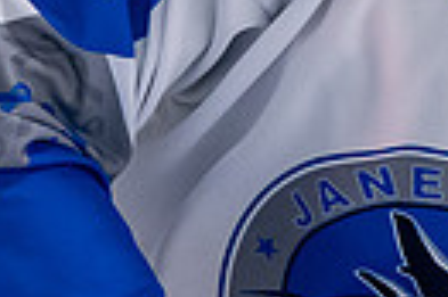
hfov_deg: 1.3
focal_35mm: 1594
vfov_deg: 0.9
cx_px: 698
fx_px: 19812
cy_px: -270
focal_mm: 195
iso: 2000
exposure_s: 1/800
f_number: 3.2
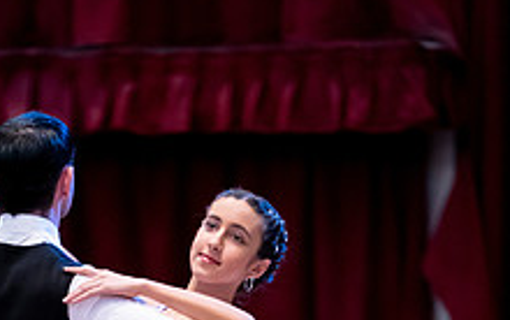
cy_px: 508
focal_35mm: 404
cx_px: 169
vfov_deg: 3.2
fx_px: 5621
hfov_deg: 5.2
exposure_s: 1/400
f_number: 2.8
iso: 6400
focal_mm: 194
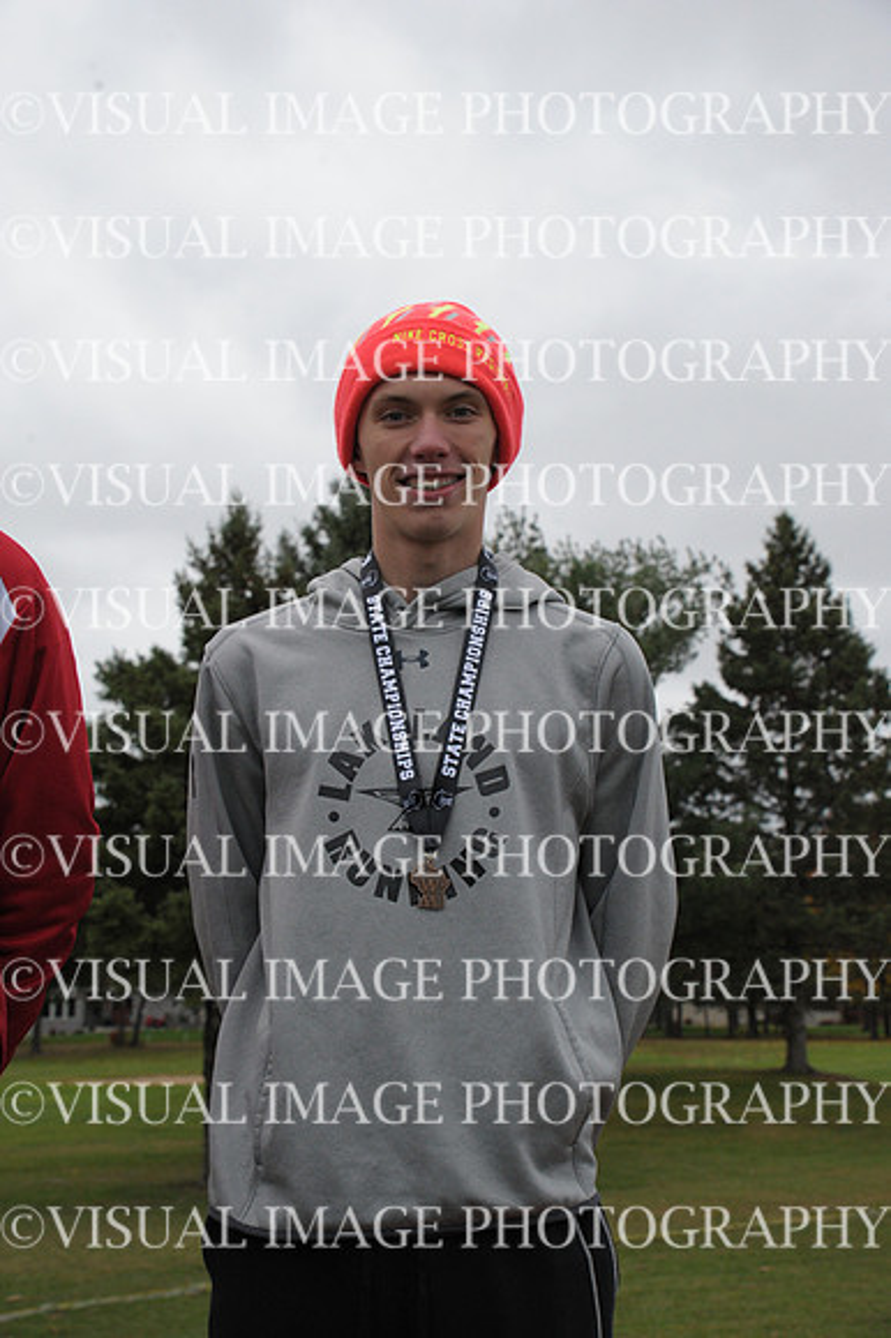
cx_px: 446
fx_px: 2044
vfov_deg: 36.3
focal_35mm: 55
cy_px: 669
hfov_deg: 24.6
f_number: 7.1
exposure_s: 1/1250
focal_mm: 55
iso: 2500
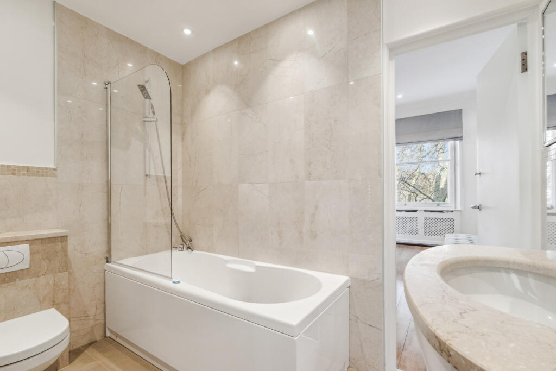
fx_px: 232
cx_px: 278
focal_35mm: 15
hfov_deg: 100.4
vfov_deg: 77.3
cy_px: 186
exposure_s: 1/13
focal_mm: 10
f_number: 8
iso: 640
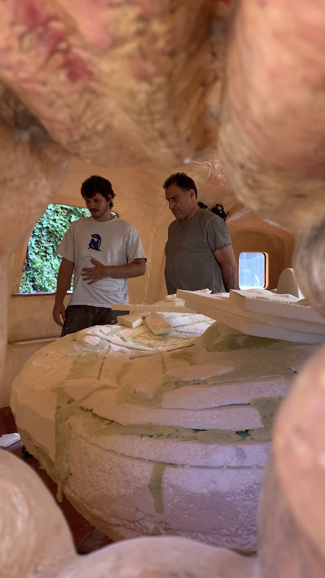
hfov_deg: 31.1
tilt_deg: +7.0
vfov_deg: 52.6
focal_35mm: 38
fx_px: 582
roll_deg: +2.9
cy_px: 252
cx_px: 188
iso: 64
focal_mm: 4.25
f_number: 1.8
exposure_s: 1/121
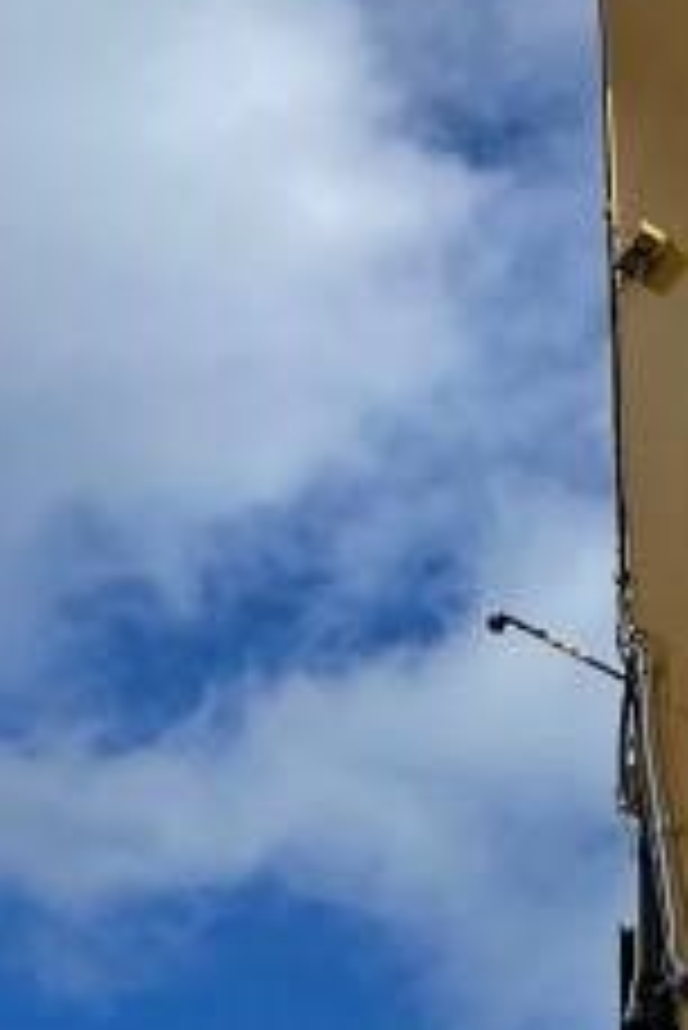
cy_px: 1448
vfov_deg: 15.8
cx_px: 1223
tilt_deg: +24.5
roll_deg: -1.4
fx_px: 3463
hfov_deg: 10.7
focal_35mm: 121
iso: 32
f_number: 1.6
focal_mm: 4.2
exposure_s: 1/4831
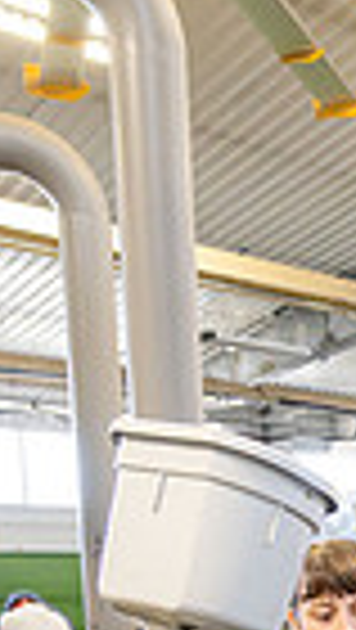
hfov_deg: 16.4
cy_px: 776
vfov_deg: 27.0
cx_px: 511
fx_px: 1138
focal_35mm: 68
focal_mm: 15
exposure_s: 1/250
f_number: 4
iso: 5000
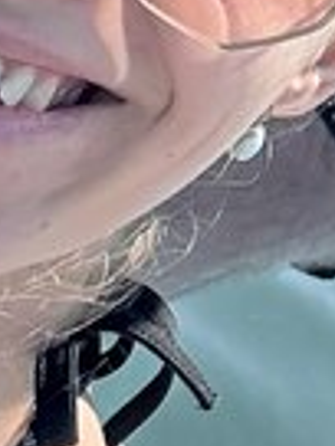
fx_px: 2555
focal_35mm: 198
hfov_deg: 7.3
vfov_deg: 9.9
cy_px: -46
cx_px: 583
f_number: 1.9
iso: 25
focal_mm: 2.69
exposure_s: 1/569
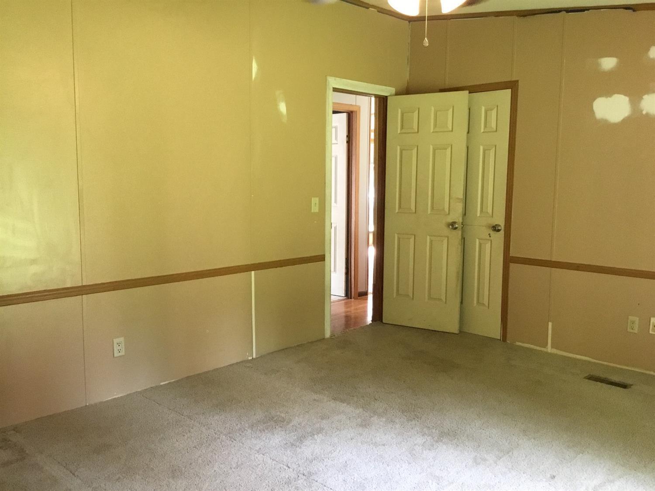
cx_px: 328
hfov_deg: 58.4
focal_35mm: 31
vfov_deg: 45.4
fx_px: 586
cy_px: 246
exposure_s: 1/30
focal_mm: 3.3
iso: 200
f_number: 2.4
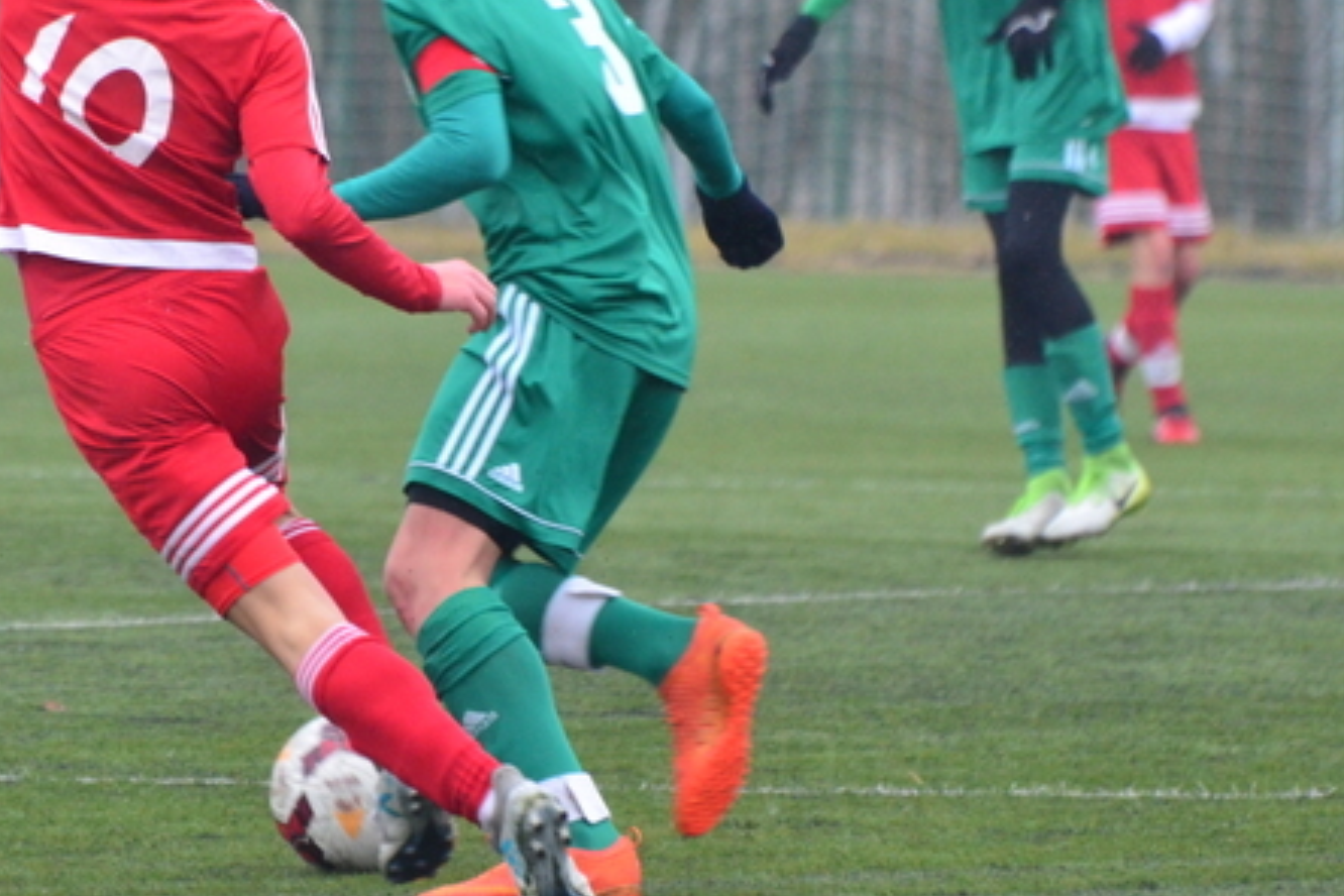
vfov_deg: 2.1
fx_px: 24190
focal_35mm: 648
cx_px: 448
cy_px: 257
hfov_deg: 3.2
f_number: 6.3
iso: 1600
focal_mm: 240
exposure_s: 1/640
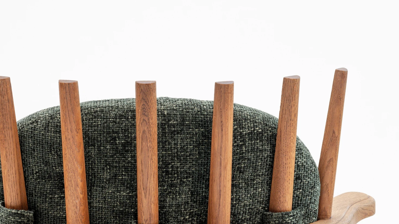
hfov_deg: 15.7
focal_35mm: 137
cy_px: 292
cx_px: 148
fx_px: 1450
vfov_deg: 8.7
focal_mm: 50
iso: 250
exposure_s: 1/50
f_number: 9
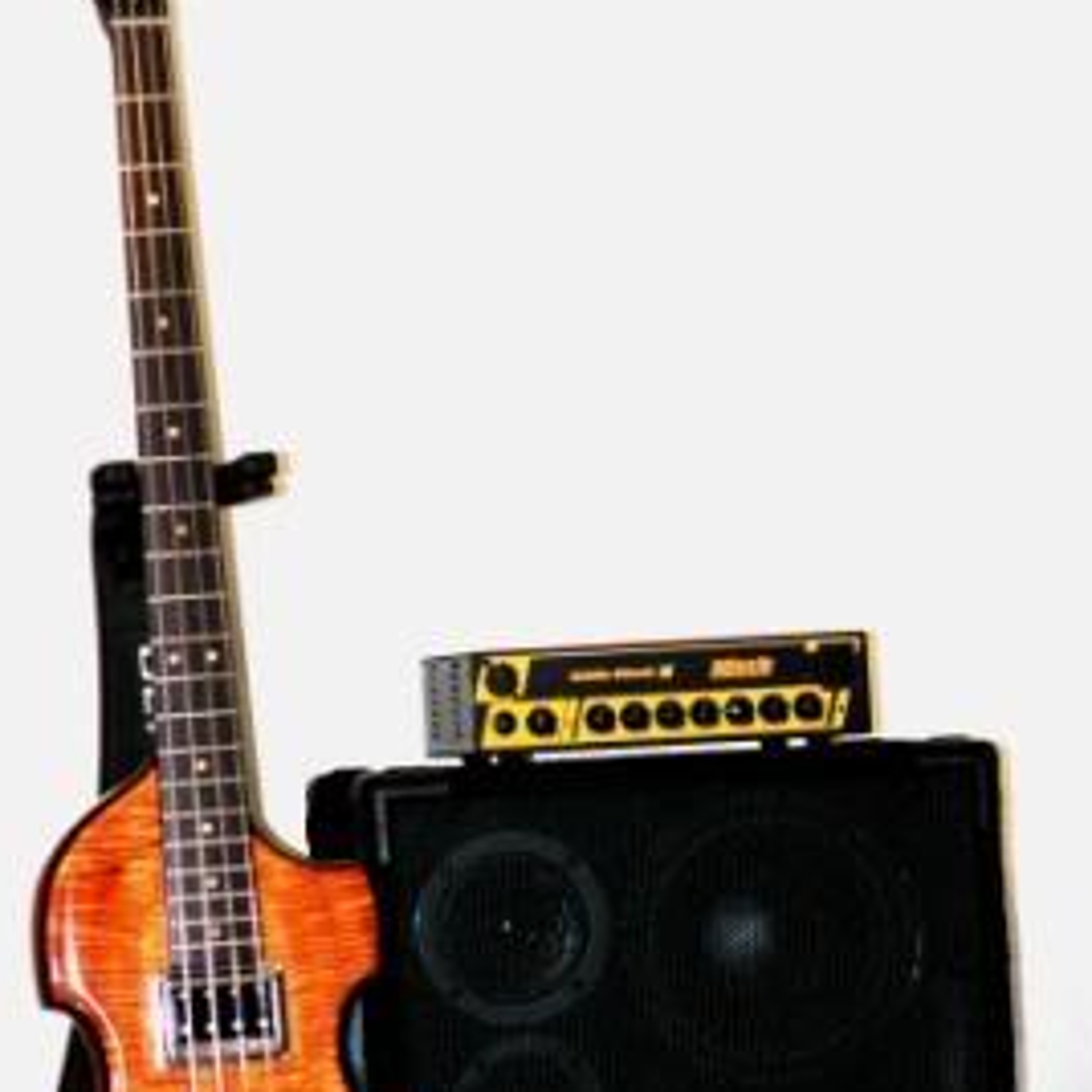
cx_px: 517
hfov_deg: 9.7
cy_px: 627
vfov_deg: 9.7
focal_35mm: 181
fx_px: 6450
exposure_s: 1/60
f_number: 3.5
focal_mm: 85
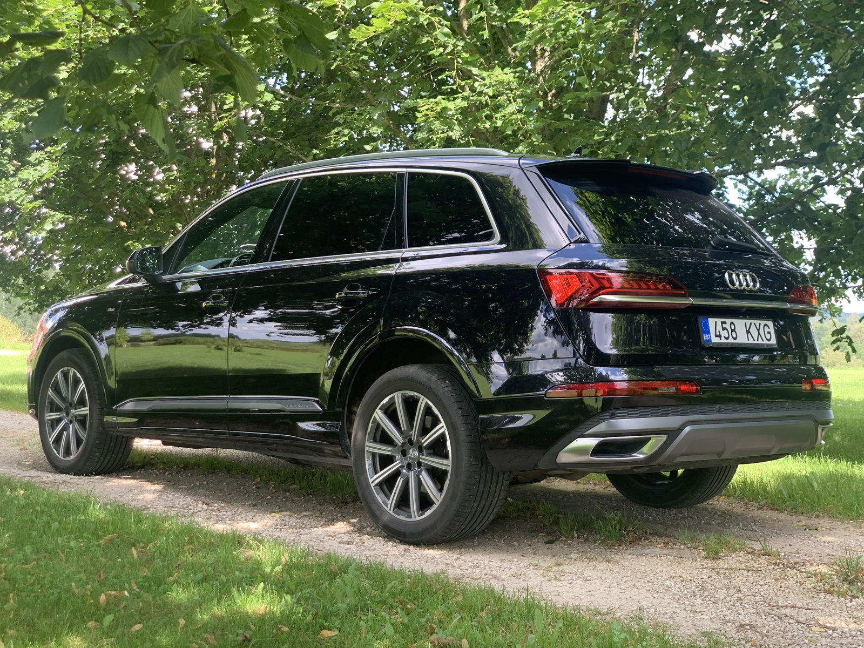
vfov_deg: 28.0
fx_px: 1298
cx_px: 432
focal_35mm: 52
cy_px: 324
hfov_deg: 36.8
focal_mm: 6
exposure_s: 1/122
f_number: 2.4
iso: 40
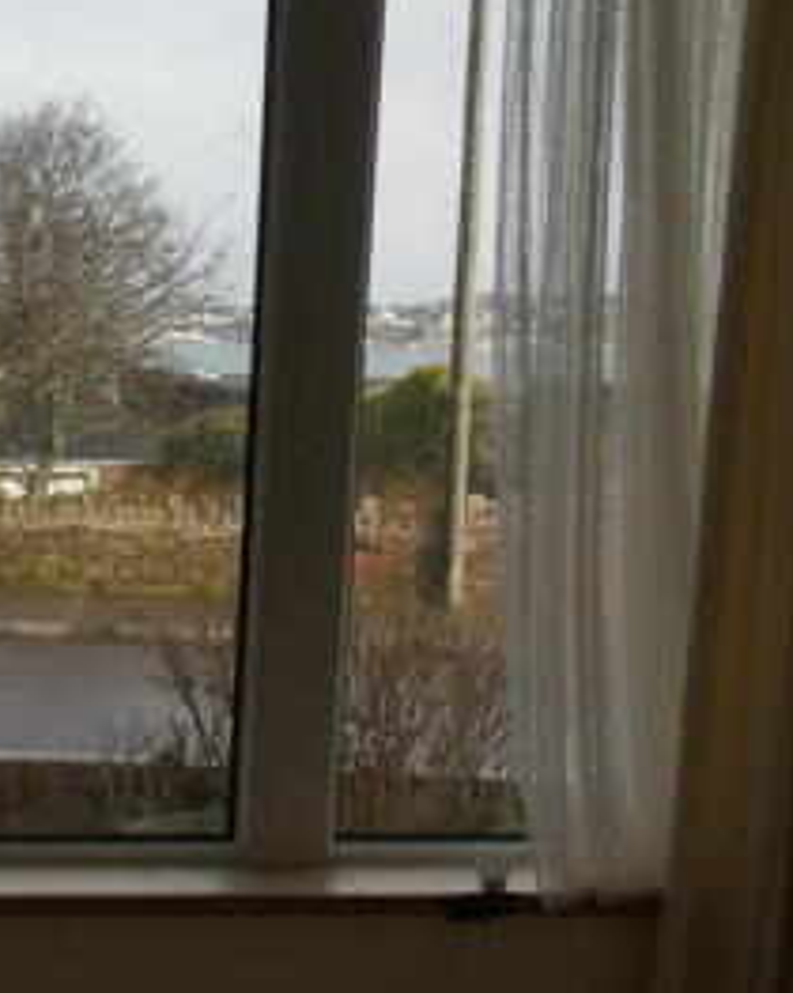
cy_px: 685
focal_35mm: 63
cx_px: -74
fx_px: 1850
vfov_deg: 29.8
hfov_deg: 22.8
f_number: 10
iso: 100
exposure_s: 1/80
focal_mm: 18
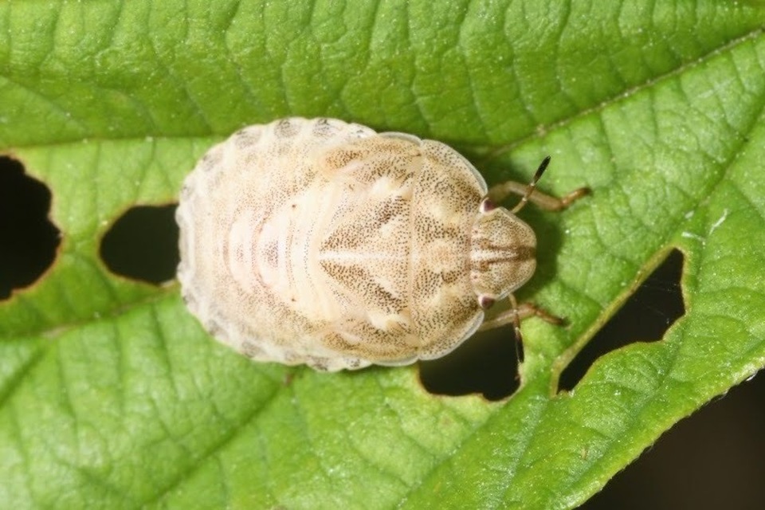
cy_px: 255
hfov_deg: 13.0
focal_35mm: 158
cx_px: 382
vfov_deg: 8.7
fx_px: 3347
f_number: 29
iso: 100
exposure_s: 1/60
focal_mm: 105
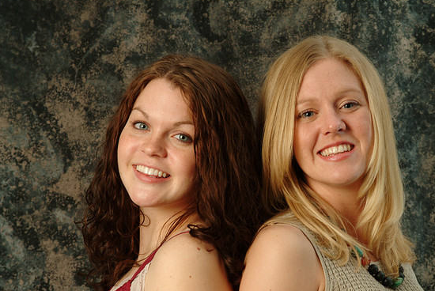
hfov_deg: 9.0
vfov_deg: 6.0
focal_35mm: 230
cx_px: 216
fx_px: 2776
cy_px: 148
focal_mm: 145
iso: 400
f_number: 13
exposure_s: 1/125
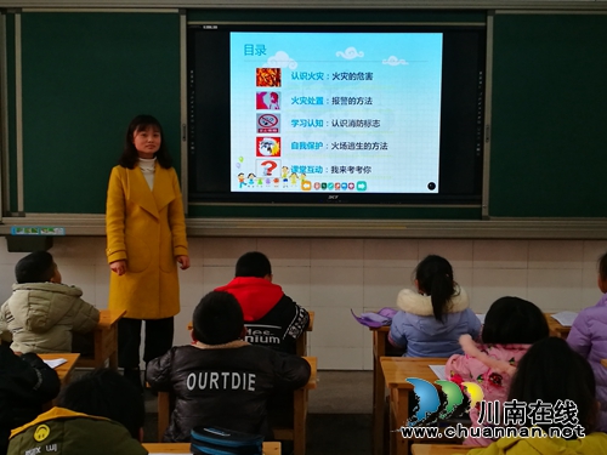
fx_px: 807
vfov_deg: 31.5
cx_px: 304
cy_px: 228
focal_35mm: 46
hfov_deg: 41.2
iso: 160
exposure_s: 1/40
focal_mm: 4.5
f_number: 2.2
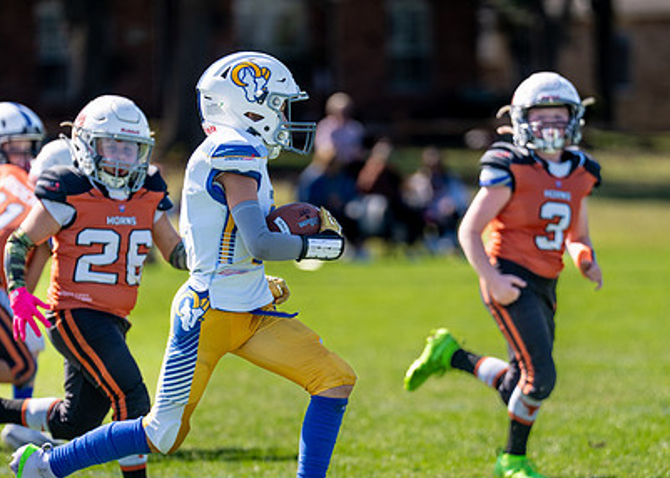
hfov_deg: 5.2
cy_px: 329
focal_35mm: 388
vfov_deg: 3.7
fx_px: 7379
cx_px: 309
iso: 100
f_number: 2.8
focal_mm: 200
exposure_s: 1/2000
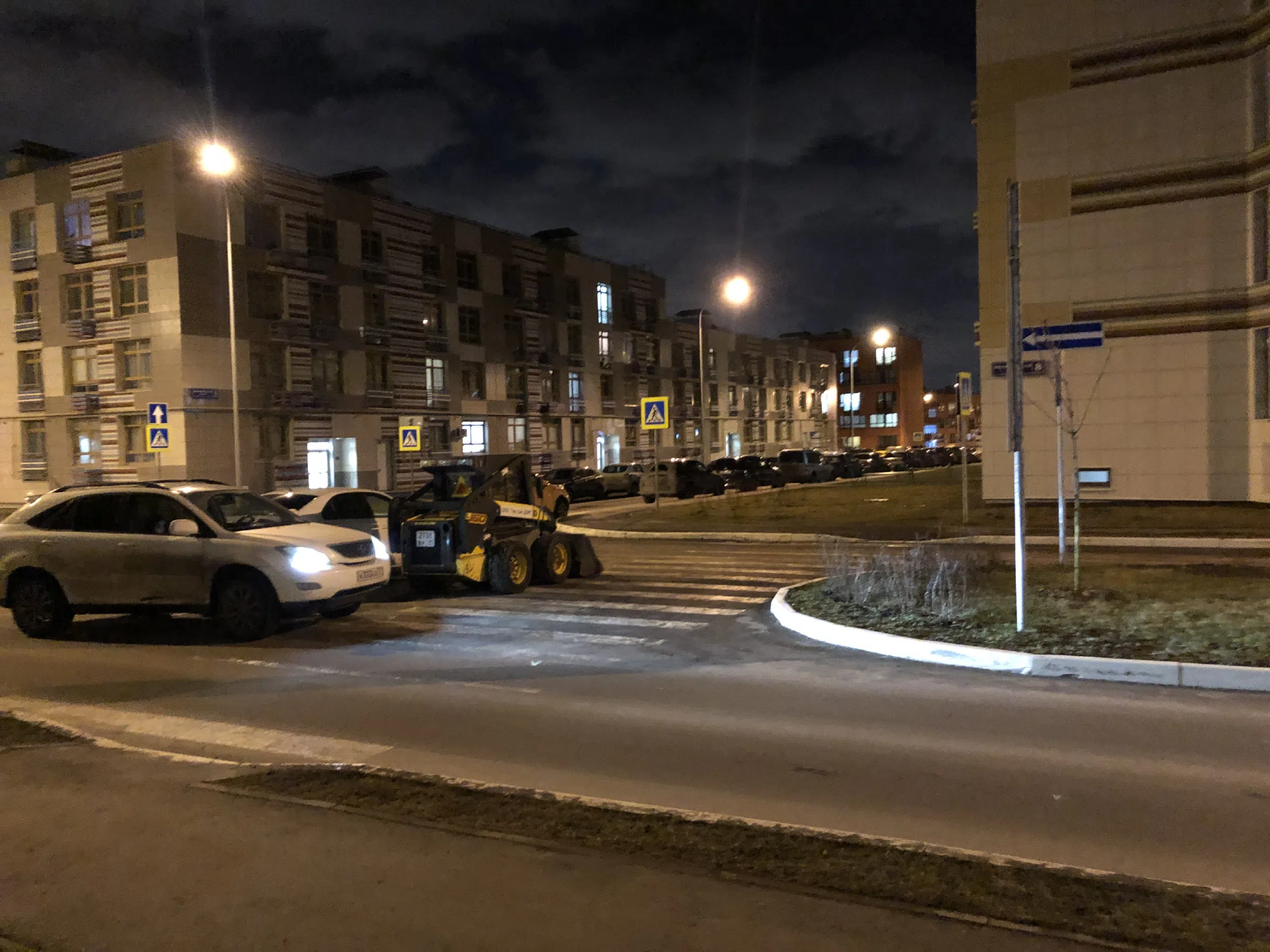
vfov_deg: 49.7
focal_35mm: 28
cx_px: 635
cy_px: 476
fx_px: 1027
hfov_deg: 63.4
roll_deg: +0.5
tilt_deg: -0.7
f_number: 1.8
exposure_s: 1/4
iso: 200
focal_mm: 4
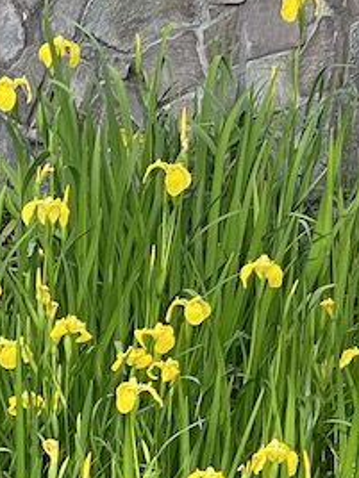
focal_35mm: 259
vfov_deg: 7.4
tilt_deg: -22.0
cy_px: 857
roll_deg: +1.1
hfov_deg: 5.7
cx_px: -104
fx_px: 3581
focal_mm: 6
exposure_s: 1/156
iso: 25
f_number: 2
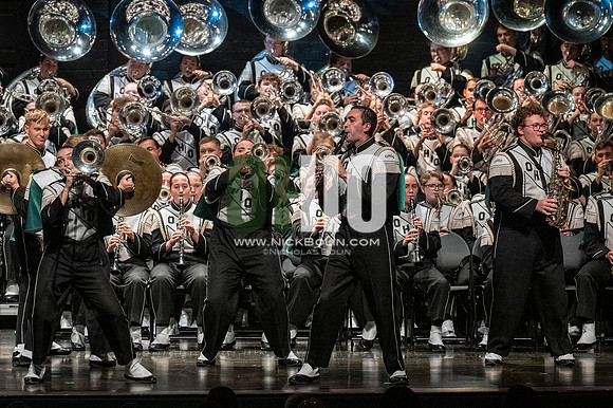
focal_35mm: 225
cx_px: 306
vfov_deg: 6.1
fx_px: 3829
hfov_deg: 9.2
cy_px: 204
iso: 4000
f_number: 4
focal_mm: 150
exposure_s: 1/500
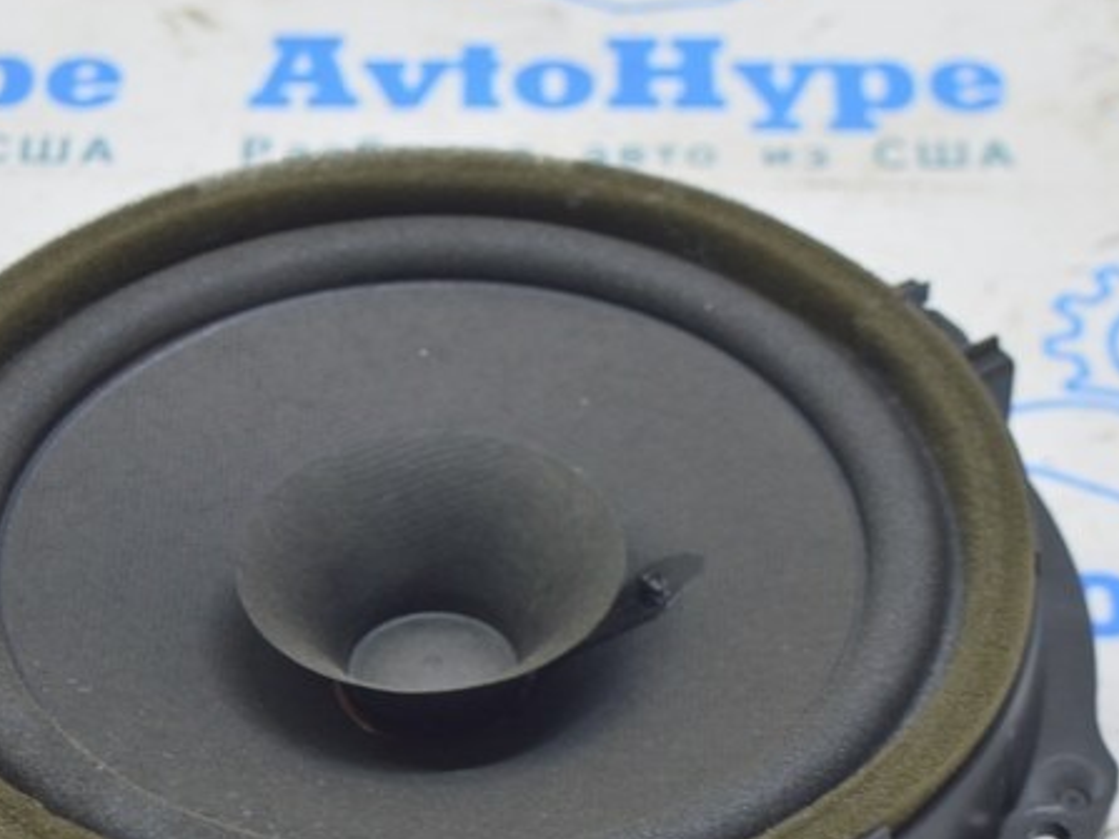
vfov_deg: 11.2
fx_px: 4266
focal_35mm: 132
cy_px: 740
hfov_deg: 14.9
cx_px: 343
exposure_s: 1/20
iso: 400
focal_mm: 40
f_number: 5.6
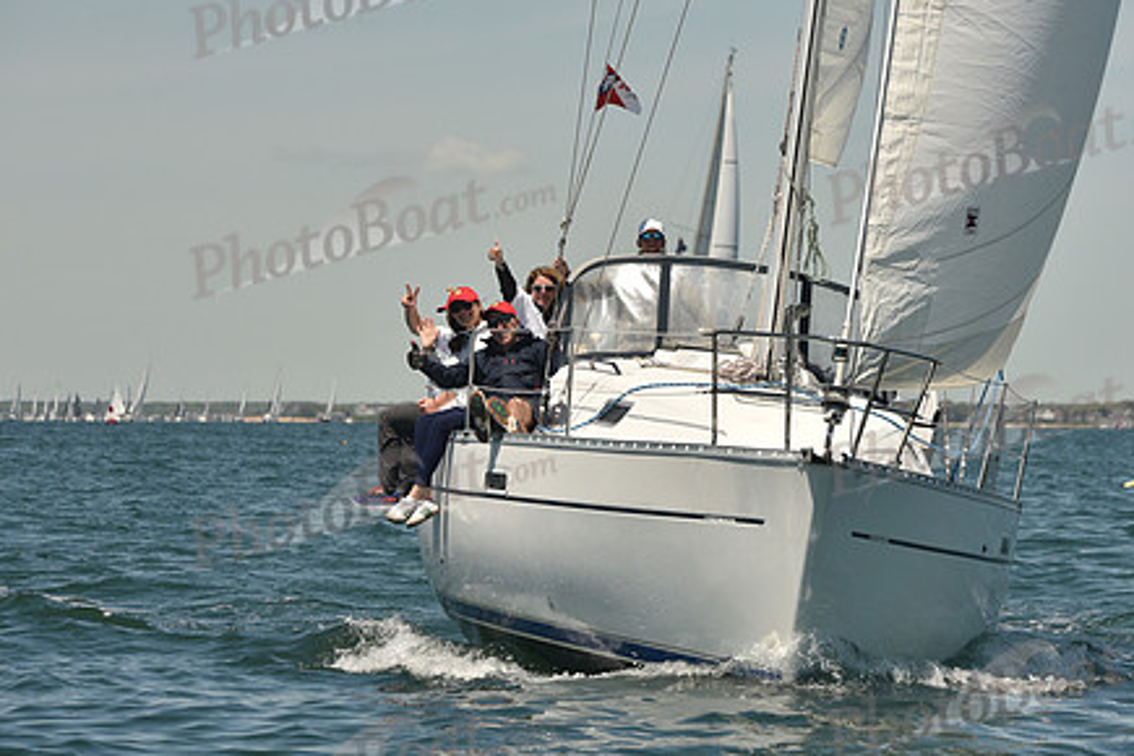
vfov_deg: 6.9
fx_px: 6300
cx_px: 693
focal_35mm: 200
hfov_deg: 10.3
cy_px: 330
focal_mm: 150
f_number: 7.1
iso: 250
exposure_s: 1/800
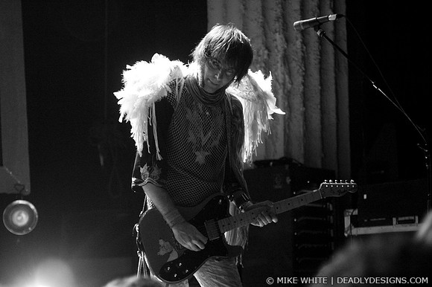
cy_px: 144
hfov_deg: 23.4
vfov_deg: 15.7
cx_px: 216
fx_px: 1043
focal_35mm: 87
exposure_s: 1/50
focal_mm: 58
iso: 800
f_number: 2.8
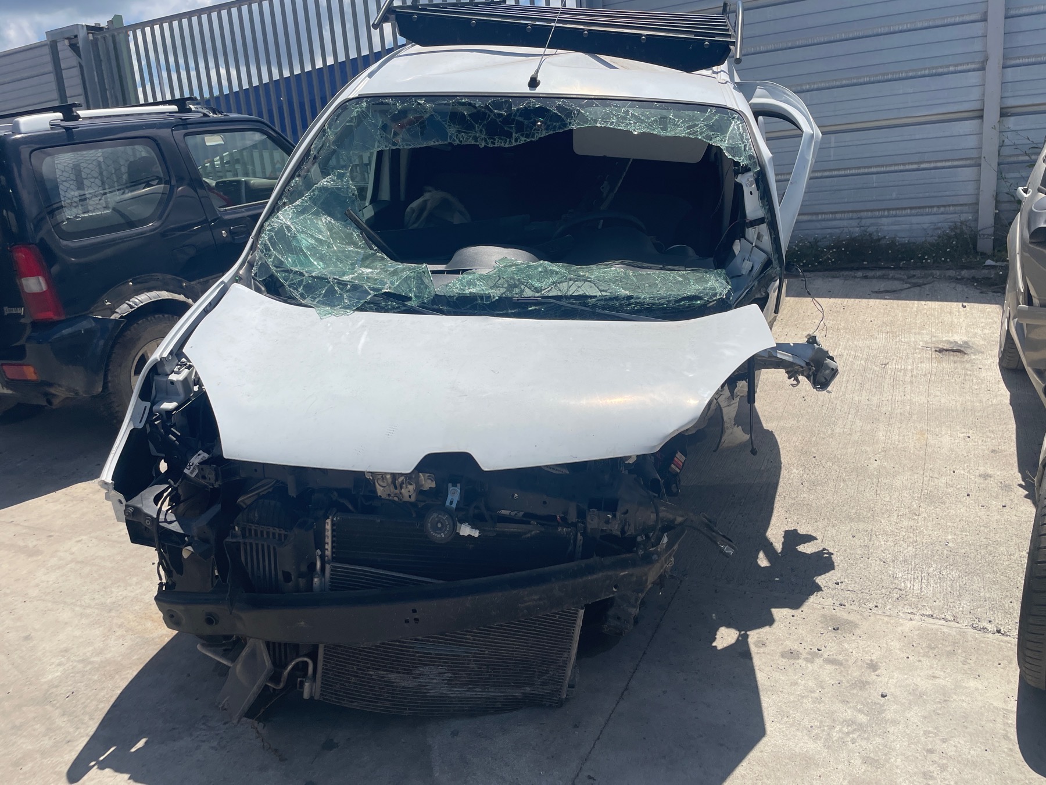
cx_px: 523
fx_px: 786
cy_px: 392
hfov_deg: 67.3
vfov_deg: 53.1
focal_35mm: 26
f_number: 1.6
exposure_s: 1/6494
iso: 32
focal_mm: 4.2
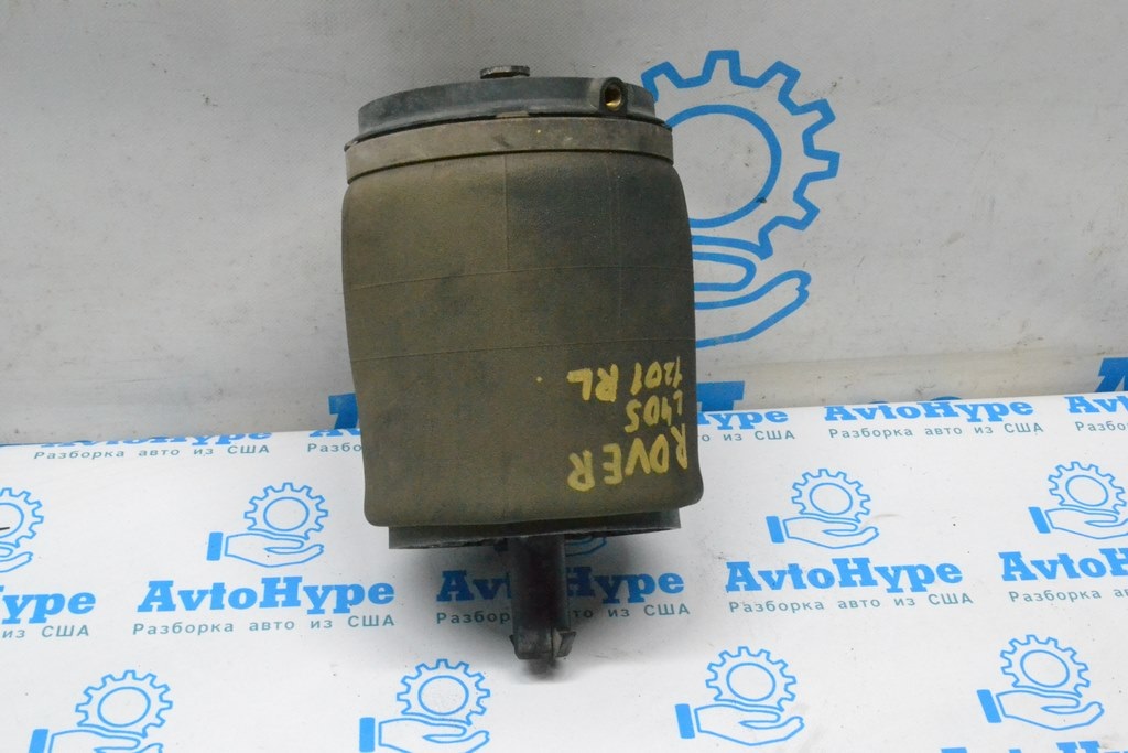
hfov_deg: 41.1
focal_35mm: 48
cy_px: 376
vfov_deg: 28.1
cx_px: 564
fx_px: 1504
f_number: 11
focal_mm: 32
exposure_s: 1/160
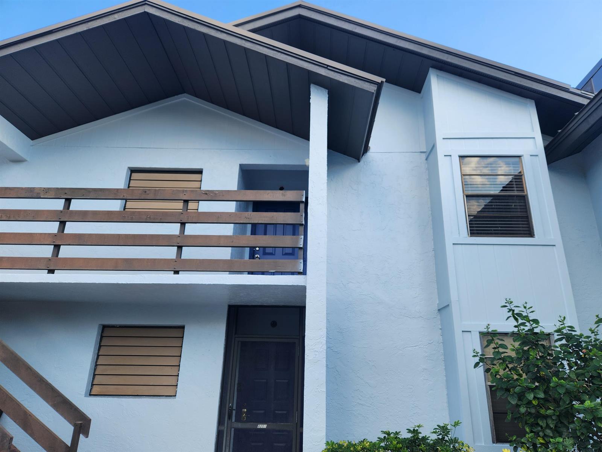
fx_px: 400
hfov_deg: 73.9
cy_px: 226
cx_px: 301
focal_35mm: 23
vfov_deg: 58.9
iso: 20
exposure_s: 1/382
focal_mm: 5.4
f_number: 1.8
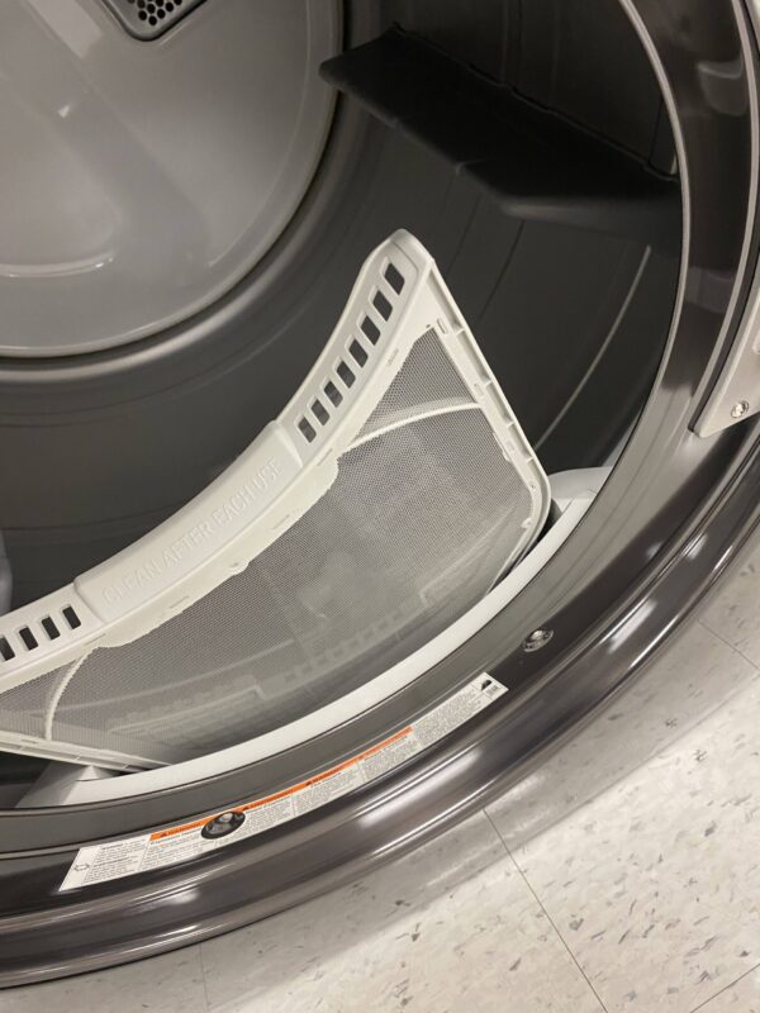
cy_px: 506
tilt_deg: -49.1
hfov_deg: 53.1
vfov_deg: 67.3
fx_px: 761
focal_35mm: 26
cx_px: 380
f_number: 1.8
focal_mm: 4.25
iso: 160
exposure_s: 1/44
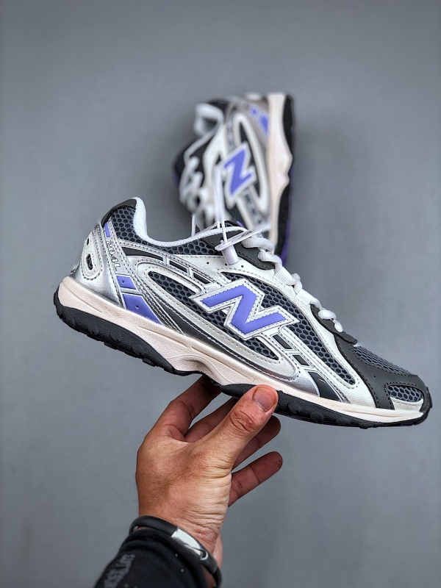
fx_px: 968
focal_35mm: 57
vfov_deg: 33.8
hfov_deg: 25.7
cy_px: 294
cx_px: 220
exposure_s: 1/100
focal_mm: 6.6
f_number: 2.8
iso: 32
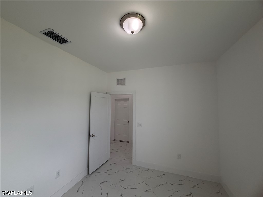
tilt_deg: +4.9
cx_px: 132
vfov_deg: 85.7
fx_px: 106
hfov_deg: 102.1
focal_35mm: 14
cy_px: 98
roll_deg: +0.4
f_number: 2.2
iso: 80
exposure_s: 1/121
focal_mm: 2.22
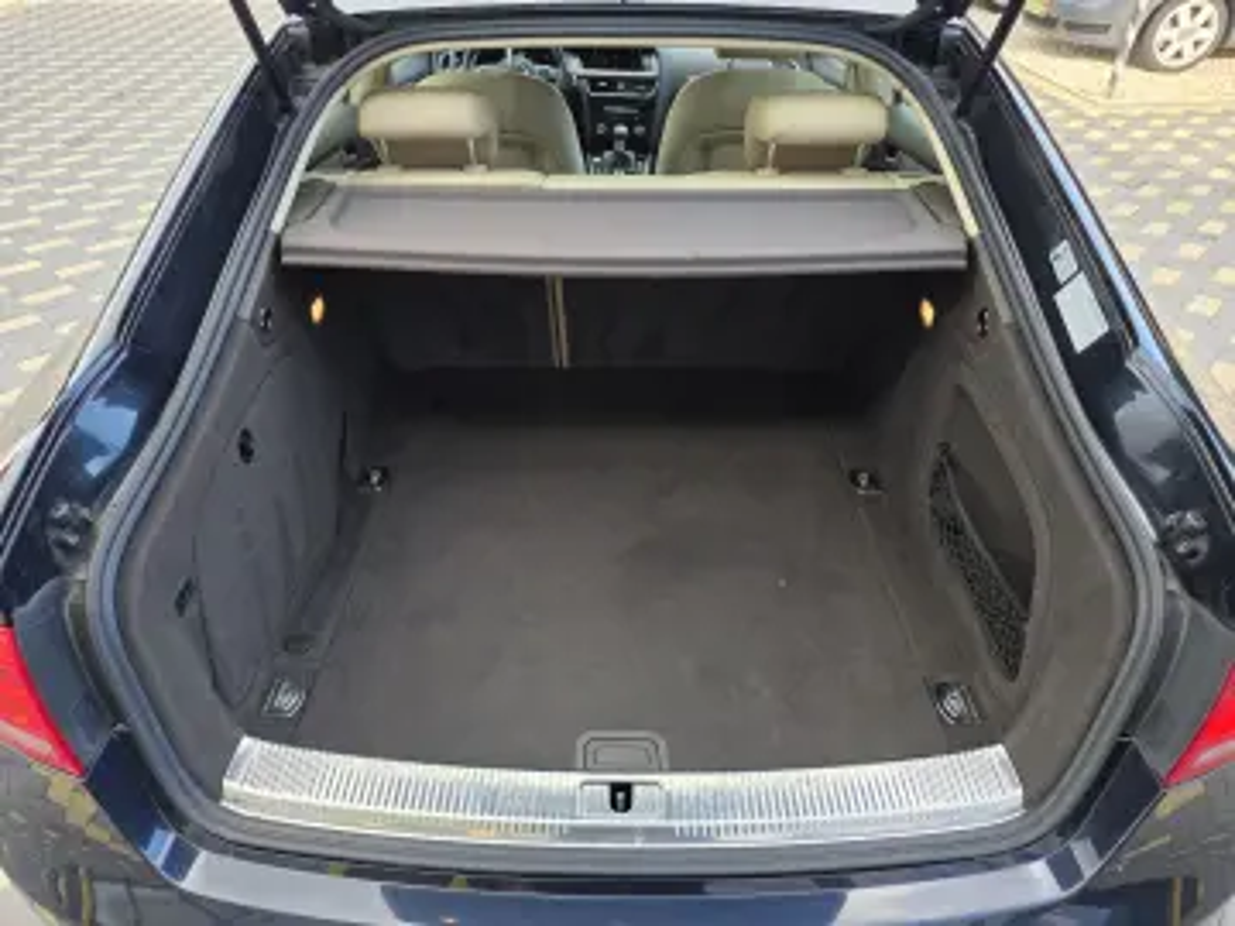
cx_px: 618
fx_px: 821
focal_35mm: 23
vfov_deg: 58.9
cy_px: 463
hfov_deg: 73.9
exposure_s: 1/180
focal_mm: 6.25
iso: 50
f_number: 1.7
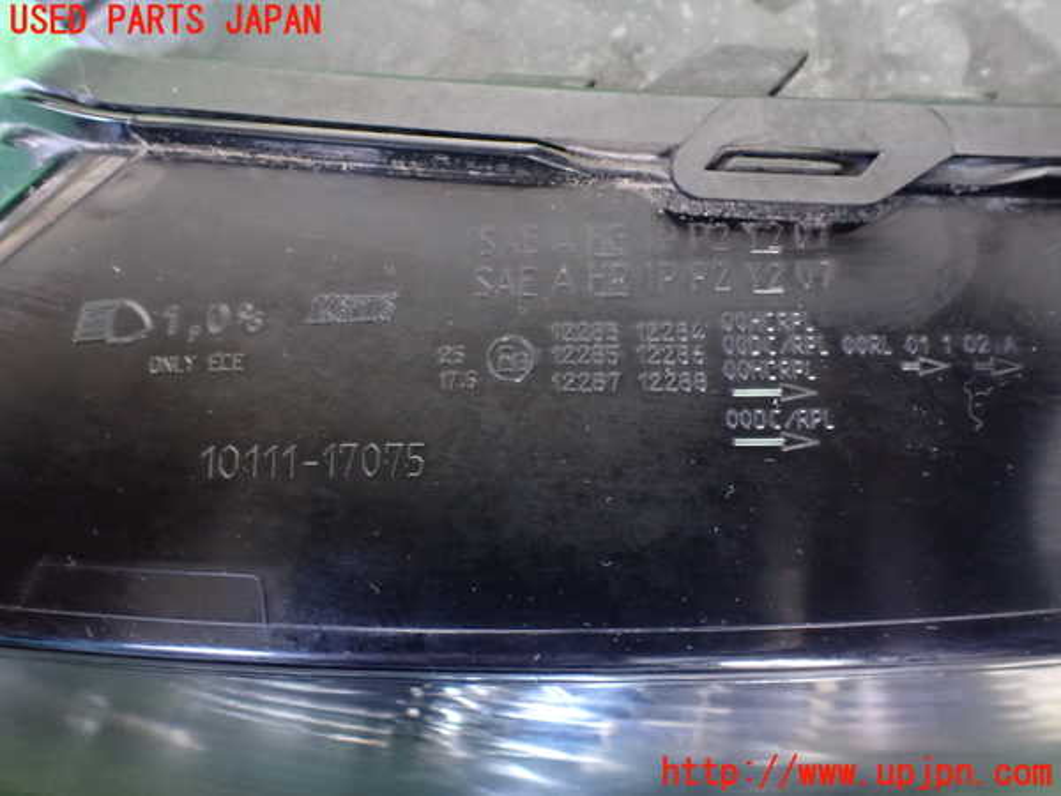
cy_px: 398
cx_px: 530
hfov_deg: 60.0
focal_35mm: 30
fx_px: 920
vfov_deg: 46.8
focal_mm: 5.4
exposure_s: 1/30
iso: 1250
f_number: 2.3
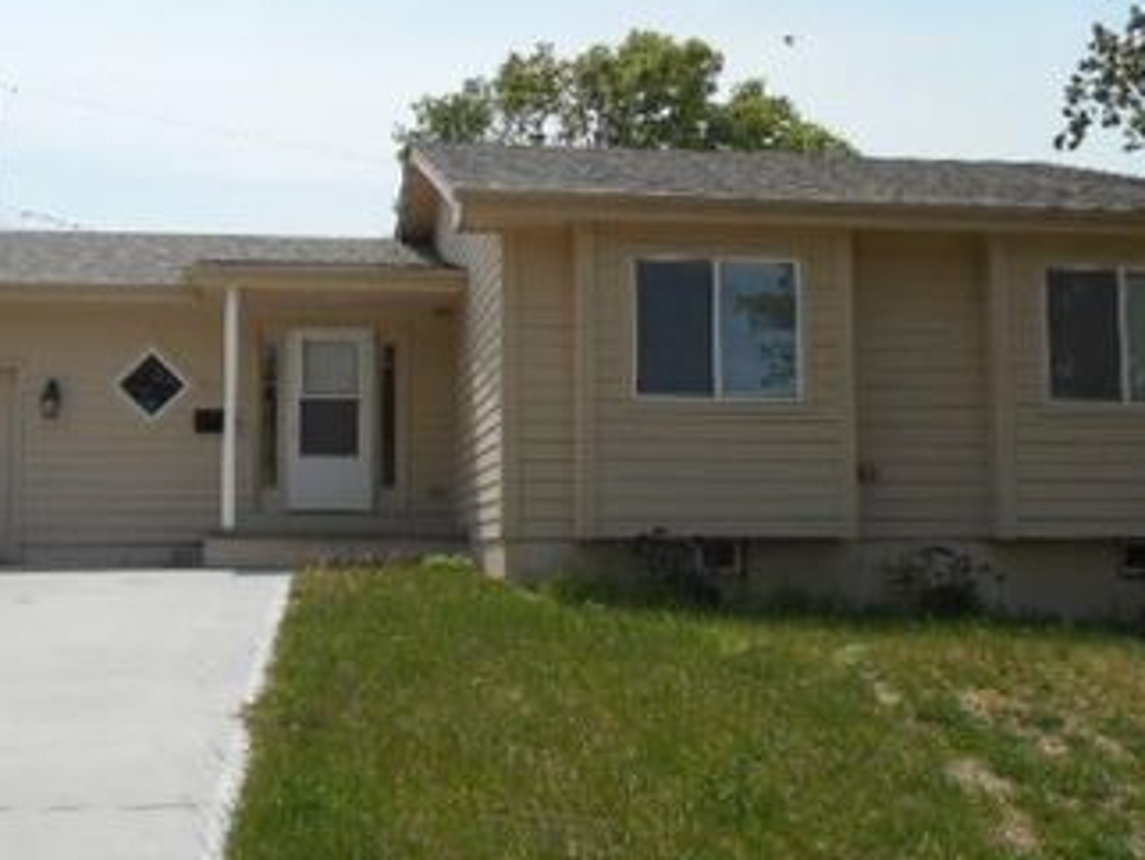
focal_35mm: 45
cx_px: 484
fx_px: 1490
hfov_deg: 41.9
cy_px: 418
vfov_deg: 32.2
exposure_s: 1/640
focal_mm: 5.2
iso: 80
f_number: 4
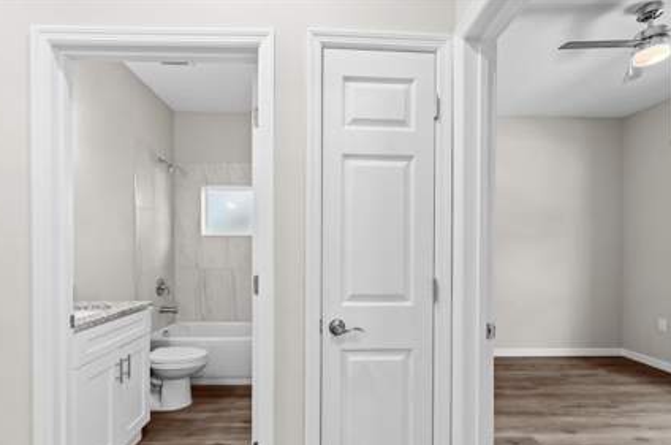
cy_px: 249
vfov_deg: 70.0
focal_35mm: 17
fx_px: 316
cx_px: 332
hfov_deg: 93.4
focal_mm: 10
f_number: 7.1
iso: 100
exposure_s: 1
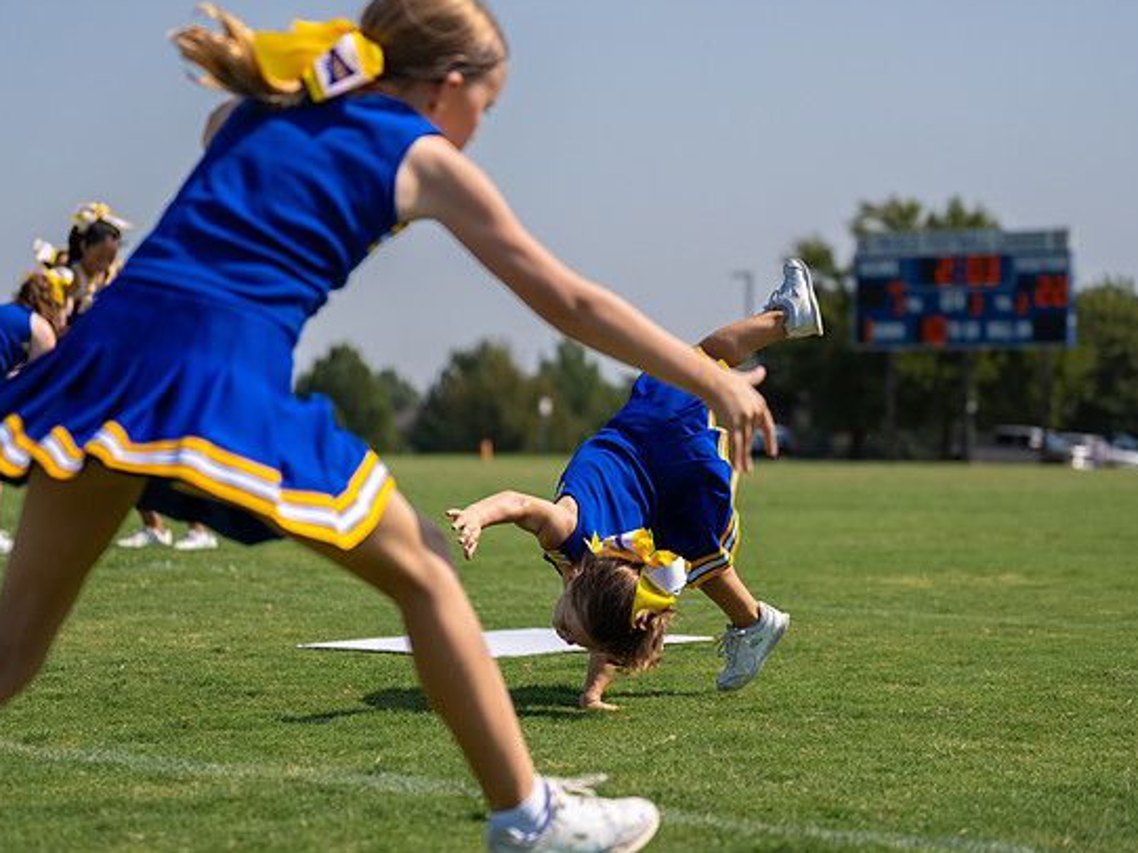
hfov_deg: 21.5
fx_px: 2990
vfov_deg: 16.2
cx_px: 562
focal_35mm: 91
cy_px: 377
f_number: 2.8
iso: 100
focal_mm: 70
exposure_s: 1/2500
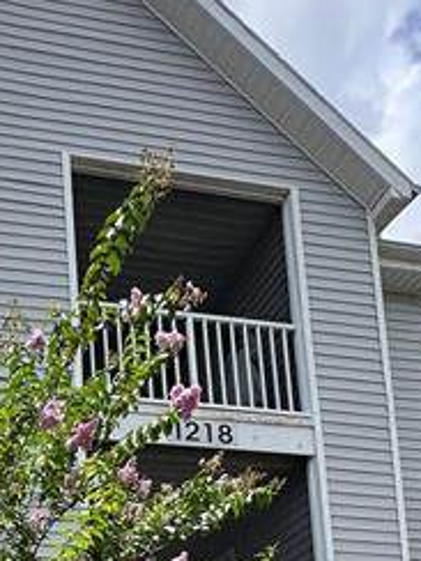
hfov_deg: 28.2
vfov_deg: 28.7
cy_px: 828
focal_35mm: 44
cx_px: -97
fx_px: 714
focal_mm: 2.22
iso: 40
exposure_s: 1/686
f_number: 2.2
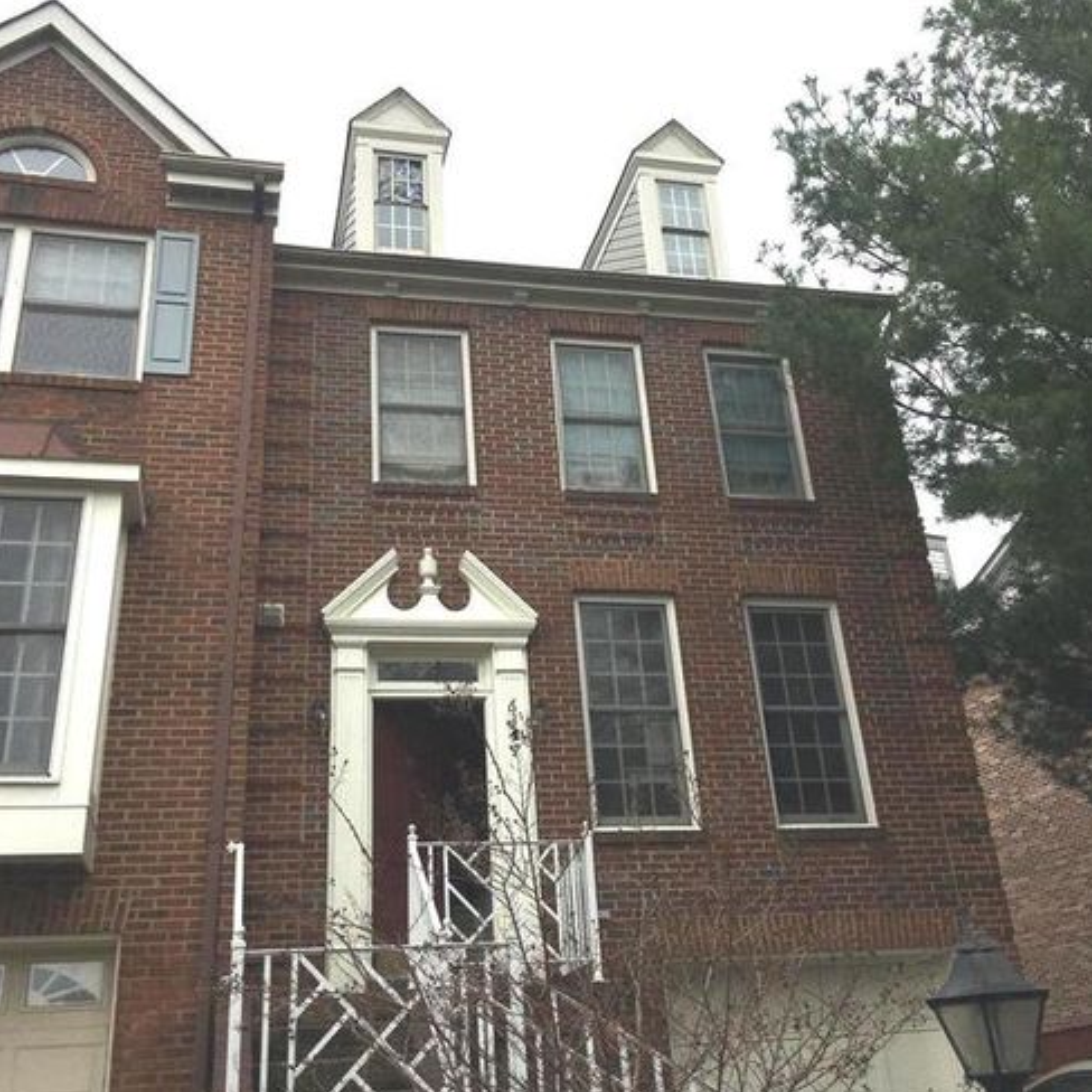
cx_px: 537
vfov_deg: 47.0
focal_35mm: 35
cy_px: 455
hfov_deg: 47.2
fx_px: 1249
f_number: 2.2
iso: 25
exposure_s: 1/557
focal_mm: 4.15
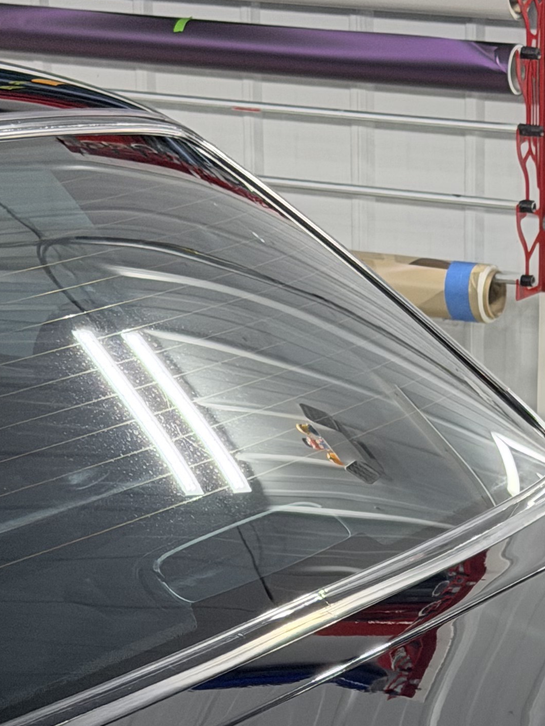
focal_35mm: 136
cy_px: 771
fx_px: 2855
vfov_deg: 14.2
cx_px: 659
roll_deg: -1.9
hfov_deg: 10.7
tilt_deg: -18.9
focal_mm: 6.76
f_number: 1.78
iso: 80
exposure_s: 1/190
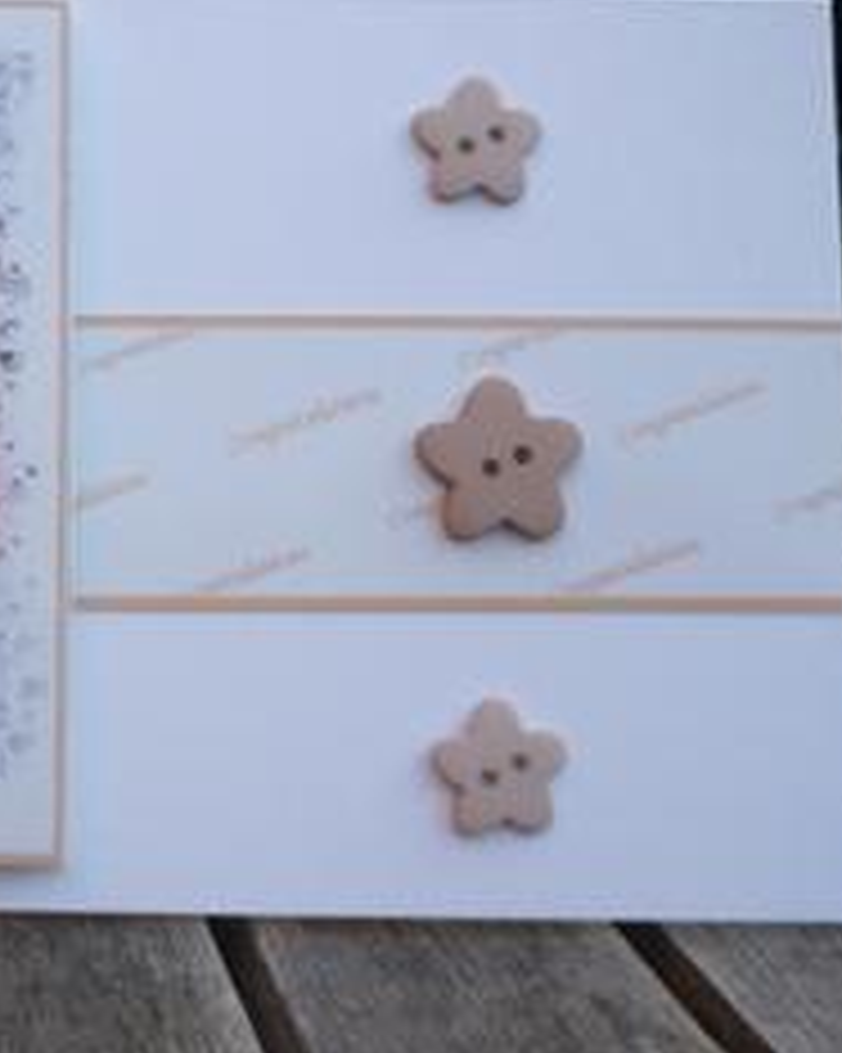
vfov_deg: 30.4
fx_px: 1933
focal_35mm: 62
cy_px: 392
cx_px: -90
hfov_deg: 23.1
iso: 80
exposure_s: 1/200
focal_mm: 5.5
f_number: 2.8
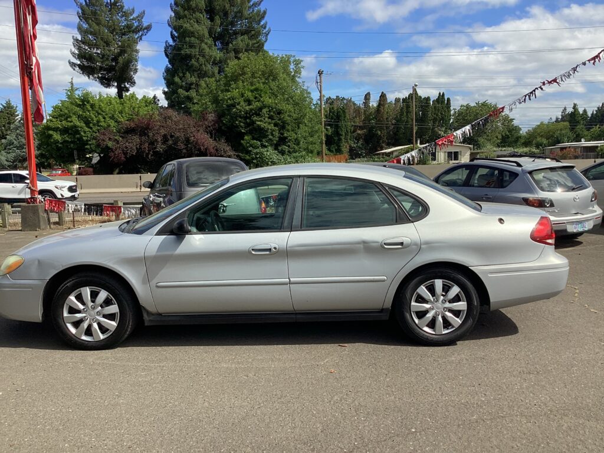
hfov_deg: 58.4
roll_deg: +2.3
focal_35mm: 31
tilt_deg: -8.7
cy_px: 226
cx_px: 302
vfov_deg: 45.4
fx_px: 541
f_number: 2.4
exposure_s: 1/1381
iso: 25
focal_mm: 3.3
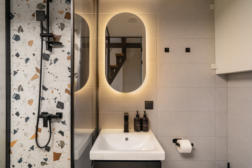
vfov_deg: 73.8
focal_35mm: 16
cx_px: 126
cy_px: 84
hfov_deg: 96.7
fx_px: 112
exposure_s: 1/6
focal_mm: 16
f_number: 8
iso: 200
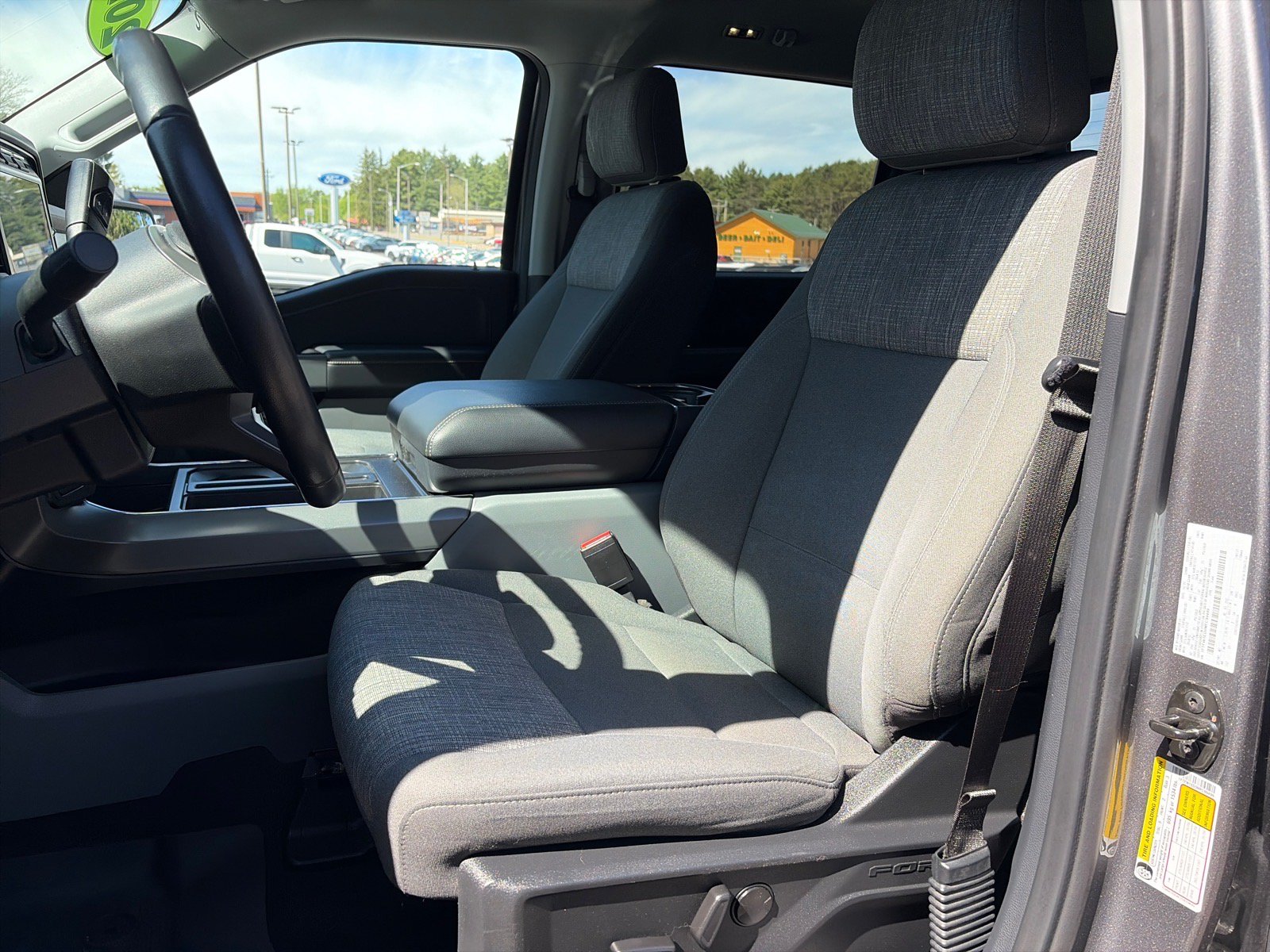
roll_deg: -2.6
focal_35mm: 26
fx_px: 954
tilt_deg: -12.5
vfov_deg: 53.1
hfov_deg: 67.3
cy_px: 476
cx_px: 635
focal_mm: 5.96
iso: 64
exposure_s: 1/830
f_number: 1.6
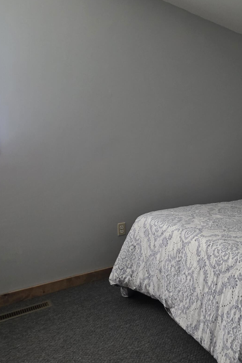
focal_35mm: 26
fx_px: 262
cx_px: 209
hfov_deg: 45.8
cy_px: 200
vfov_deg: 69.2
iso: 500
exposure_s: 1/60
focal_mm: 2.2
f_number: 1.9
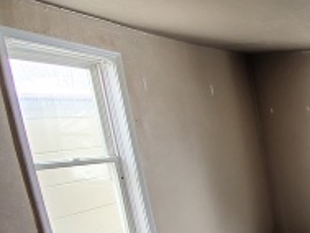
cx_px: 435
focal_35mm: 44
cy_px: 240
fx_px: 394
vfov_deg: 30.3
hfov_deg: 30.2
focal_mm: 1.8
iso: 160
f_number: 2.2
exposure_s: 1/35
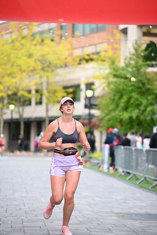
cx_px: 78
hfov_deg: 11.0
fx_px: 817
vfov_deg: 16.4
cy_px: 118
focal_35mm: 125
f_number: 2.8
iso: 1000
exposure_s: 1/2000
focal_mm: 125
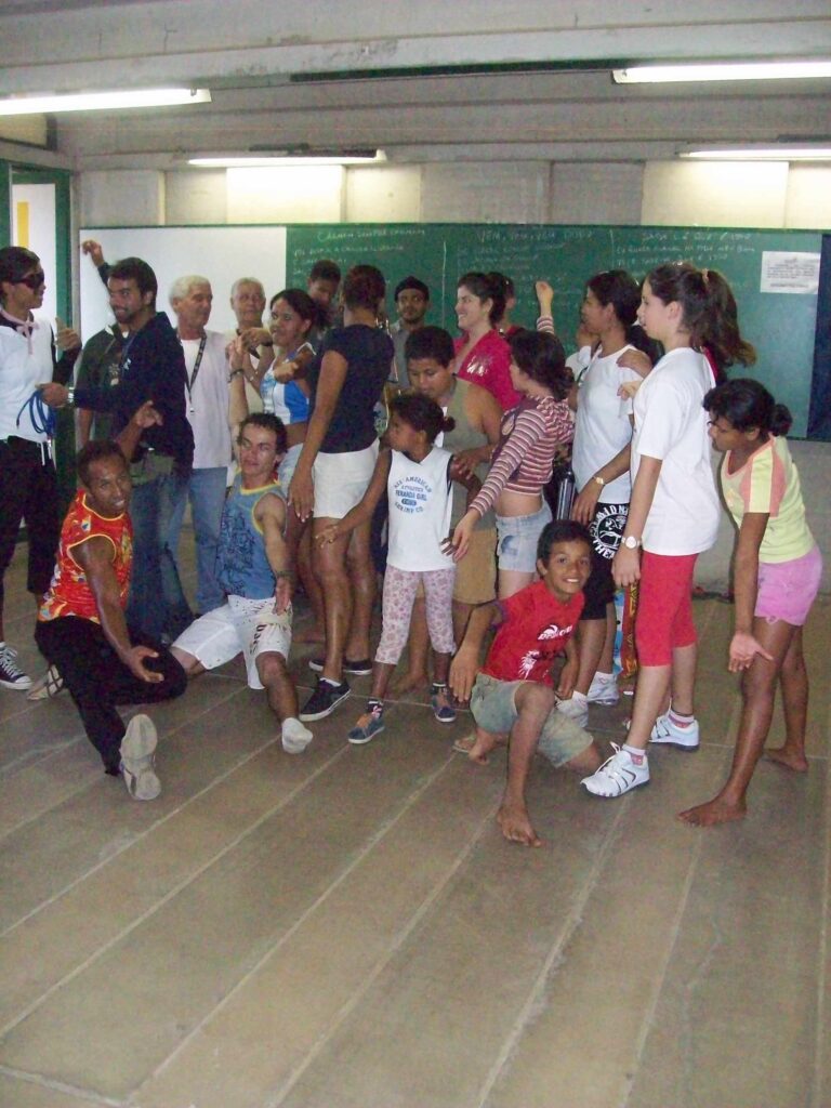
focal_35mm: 36
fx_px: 1152
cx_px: 416
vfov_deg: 51.4
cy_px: 554
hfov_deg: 39.7
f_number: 2.7
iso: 800
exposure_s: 1/128
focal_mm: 6
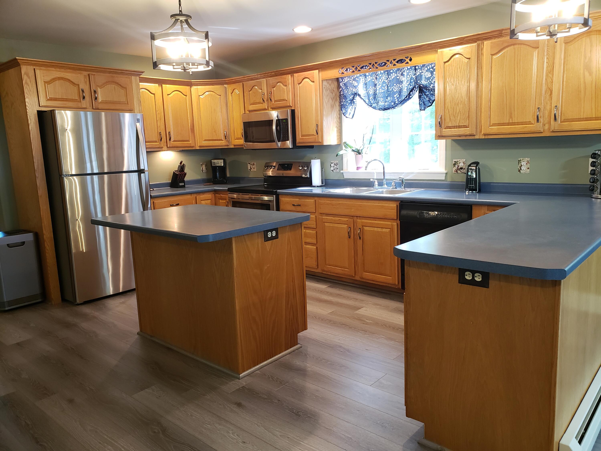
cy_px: 226
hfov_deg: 67.3
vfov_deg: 53.1
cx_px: 300
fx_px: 451
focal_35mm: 26
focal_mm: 4.3
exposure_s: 1/20
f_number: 2.4
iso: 250
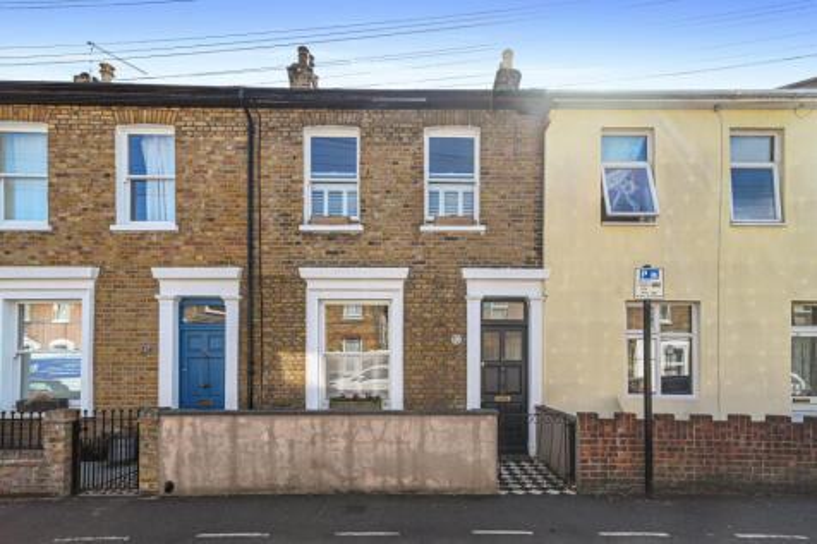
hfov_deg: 104.3
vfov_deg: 81.2
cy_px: 272
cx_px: 408
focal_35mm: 14
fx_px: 318
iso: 640
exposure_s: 1/640
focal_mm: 14
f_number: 8
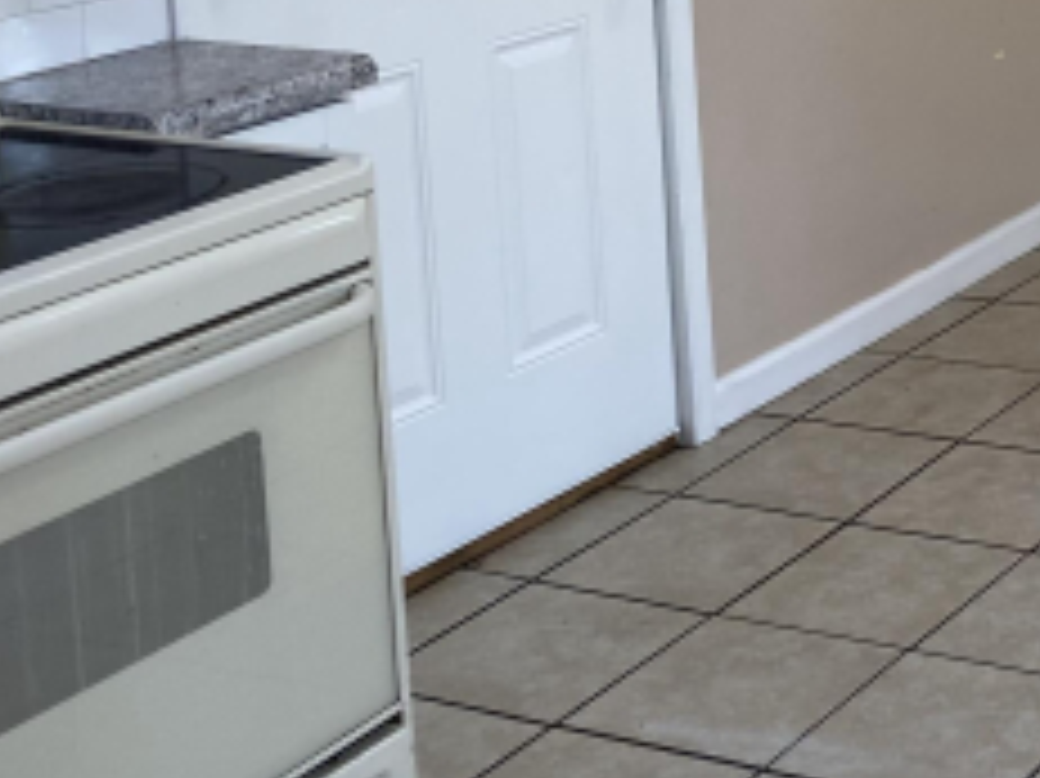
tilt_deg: -10.9
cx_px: 1366
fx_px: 2252
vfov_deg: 18.7
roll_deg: +0.1
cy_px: -135
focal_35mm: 75
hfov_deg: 23.0
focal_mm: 4.25
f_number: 1.8
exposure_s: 1/120
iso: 40
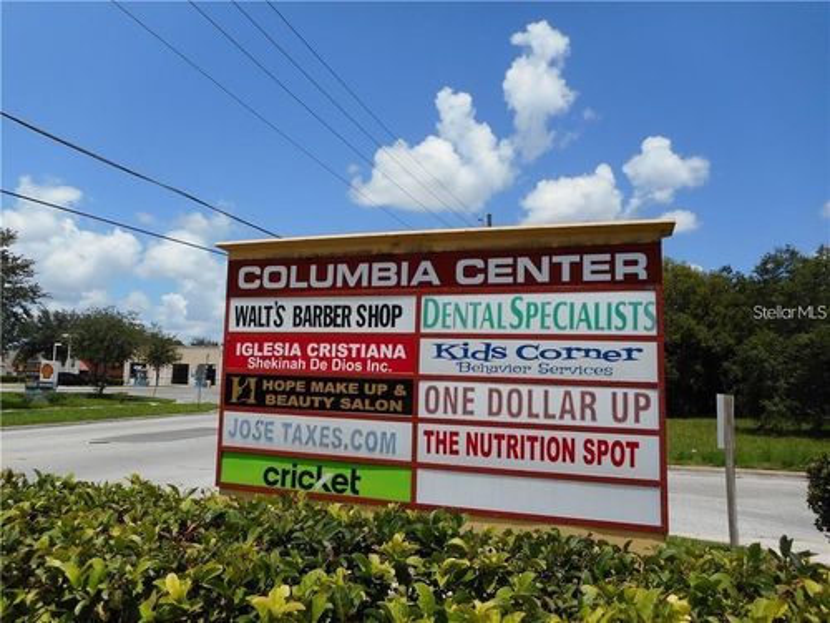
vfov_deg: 54.9
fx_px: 599
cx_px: 415
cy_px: 312
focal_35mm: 25
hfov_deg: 69.4
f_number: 3.7
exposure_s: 1/1000
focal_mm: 4.5
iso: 80
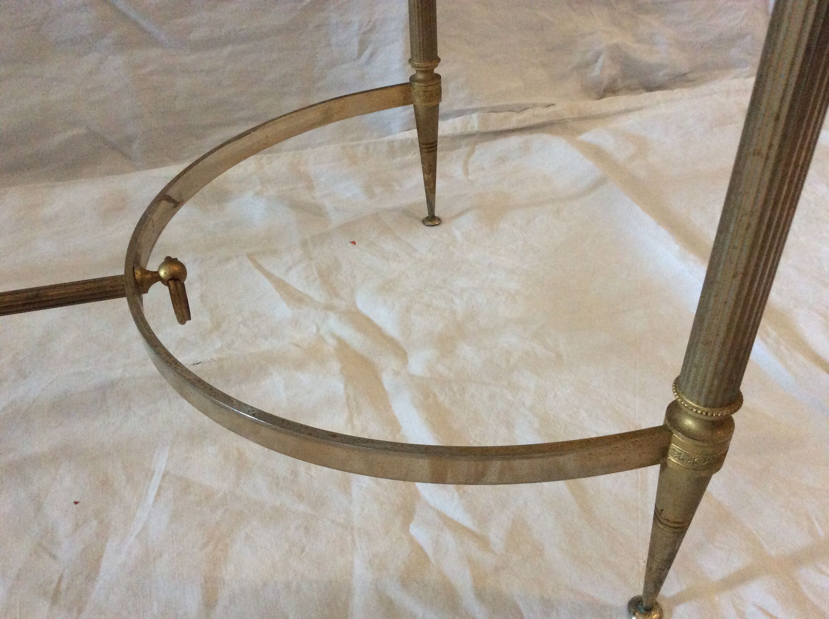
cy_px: 310
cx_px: 414
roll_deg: +1.6
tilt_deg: -37.6
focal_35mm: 32
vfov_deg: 44.1
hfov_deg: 56.9
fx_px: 765
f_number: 2.4
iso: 250
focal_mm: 3.3
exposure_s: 1/25
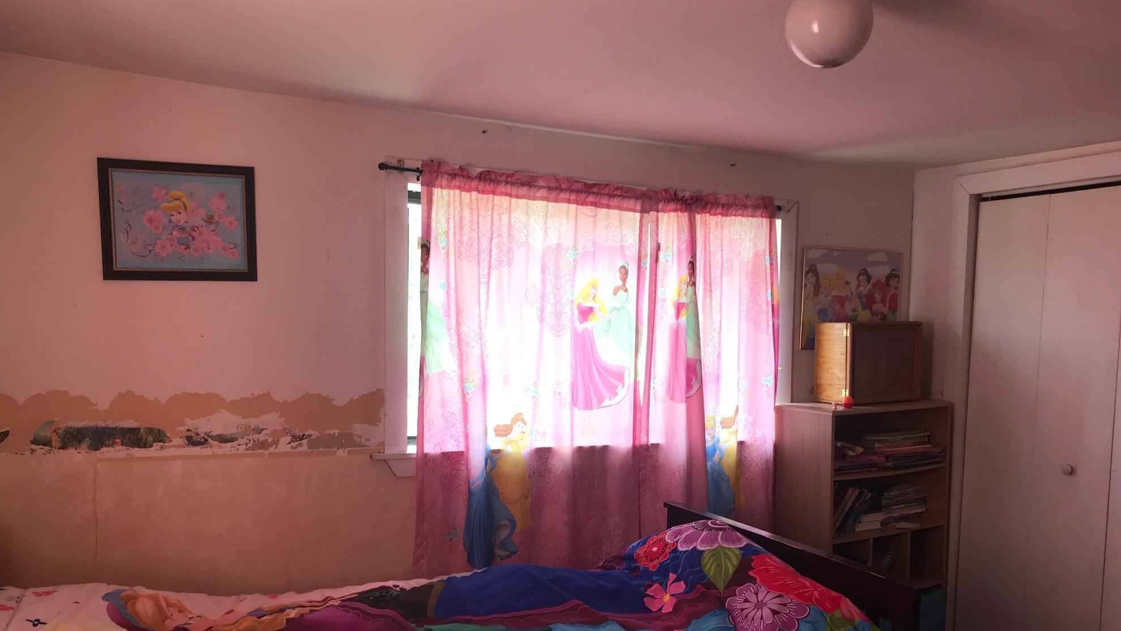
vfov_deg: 37.5
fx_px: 921
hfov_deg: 62.6
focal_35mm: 31
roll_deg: -0.4
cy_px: 399
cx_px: 566
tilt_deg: -5.0
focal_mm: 3.99
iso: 25
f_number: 1.8
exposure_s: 1/60
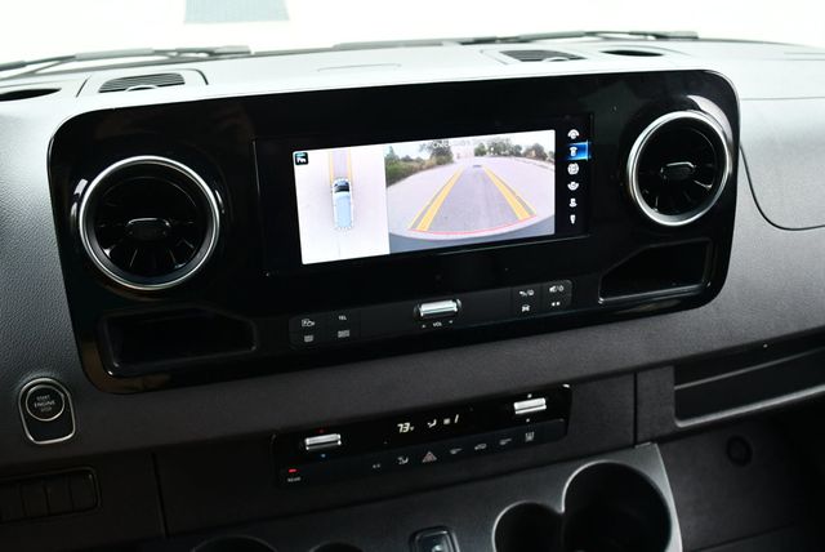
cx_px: 412
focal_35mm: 36
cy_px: 276
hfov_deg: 53.1
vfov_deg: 36.9
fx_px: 826
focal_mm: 18
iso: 720
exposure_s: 1/250
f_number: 3.5
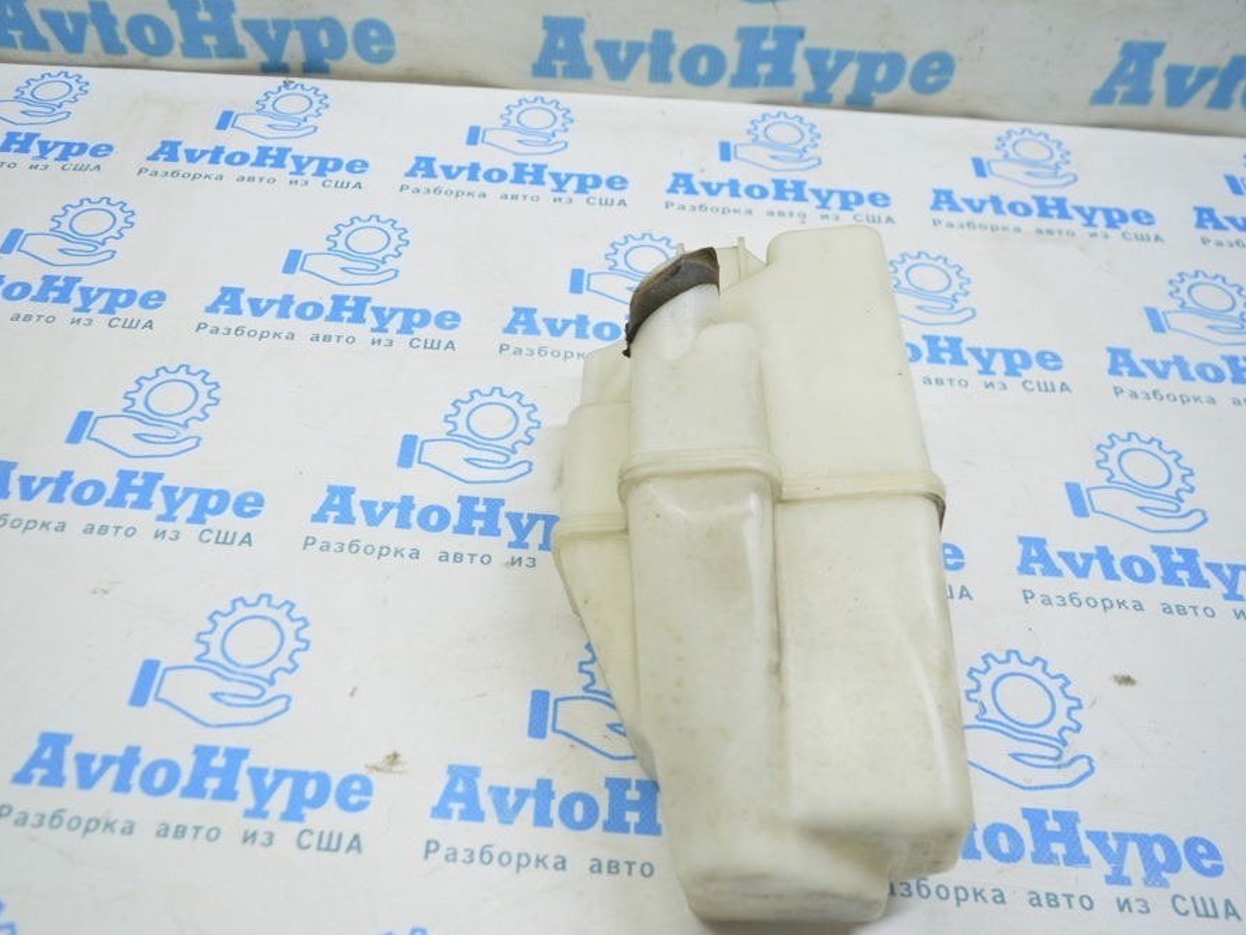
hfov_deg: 59.7
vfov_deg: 46.8
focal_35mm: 30
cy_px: 458
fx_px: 1080
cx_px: 538
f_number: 3.5
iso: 400
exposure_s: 1/40
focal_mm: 18
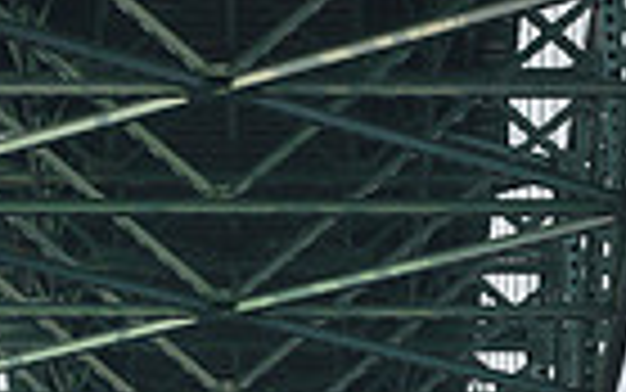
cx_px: 151
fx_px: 7117
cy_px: 1302
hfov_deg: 5.0
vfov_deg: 3.1
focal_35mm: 417
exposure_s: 1/1250
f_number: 6.3
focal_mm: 98
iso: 250
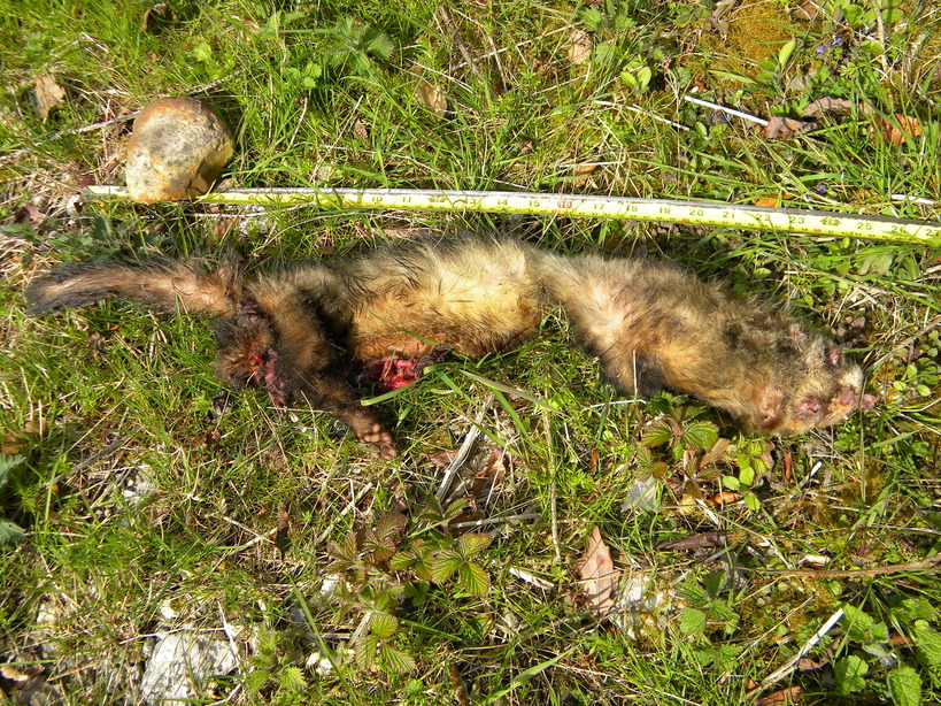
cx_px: 470
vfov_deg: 35.1
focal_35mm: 41
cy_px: 353
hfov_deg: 45.8
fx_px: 1114
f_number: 3.8
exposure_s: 1/460
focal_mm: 7.3
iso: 80
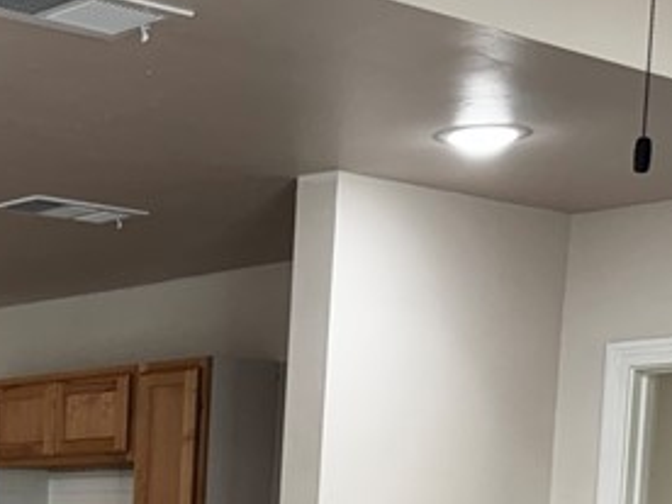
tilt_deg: -7.5
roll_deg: -0.6
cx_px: -149
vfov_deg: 15.2
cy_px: 779
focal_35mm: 89
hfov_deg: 20.5
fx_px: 1728
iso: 125
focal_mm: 6.76
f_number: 1.78
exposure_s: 1/120
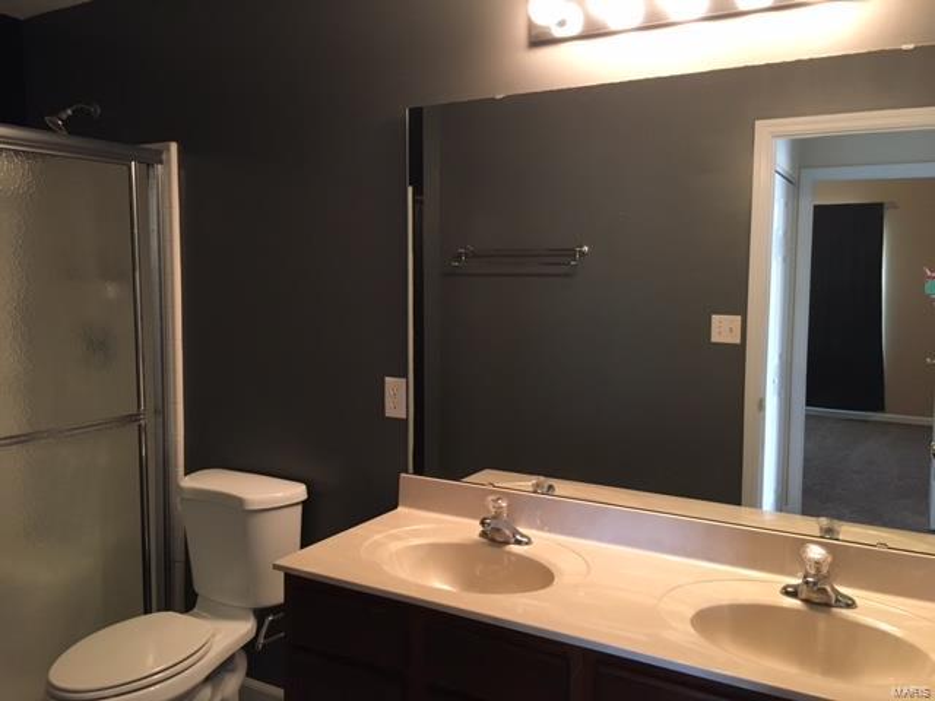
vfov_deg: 48.2
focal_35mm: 29
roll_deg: -0.8
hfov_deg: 61.7
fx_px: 783
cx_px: 468
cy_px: 350
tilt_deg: -4.9
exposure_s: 1/30
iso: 200
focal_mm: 4.15
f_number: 2.2
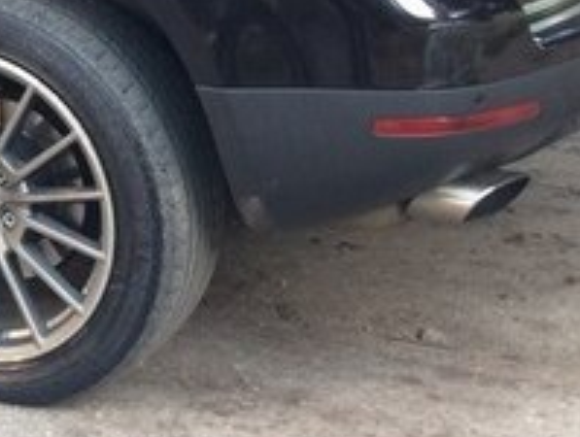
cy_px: -243
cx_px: -201
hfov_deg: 18.7
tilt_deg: -1.9
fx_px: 1611
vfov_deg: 14.3
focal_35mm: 96
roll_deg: +0.6
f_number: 2.2
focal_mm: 4.15
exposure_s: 1/33
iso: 32
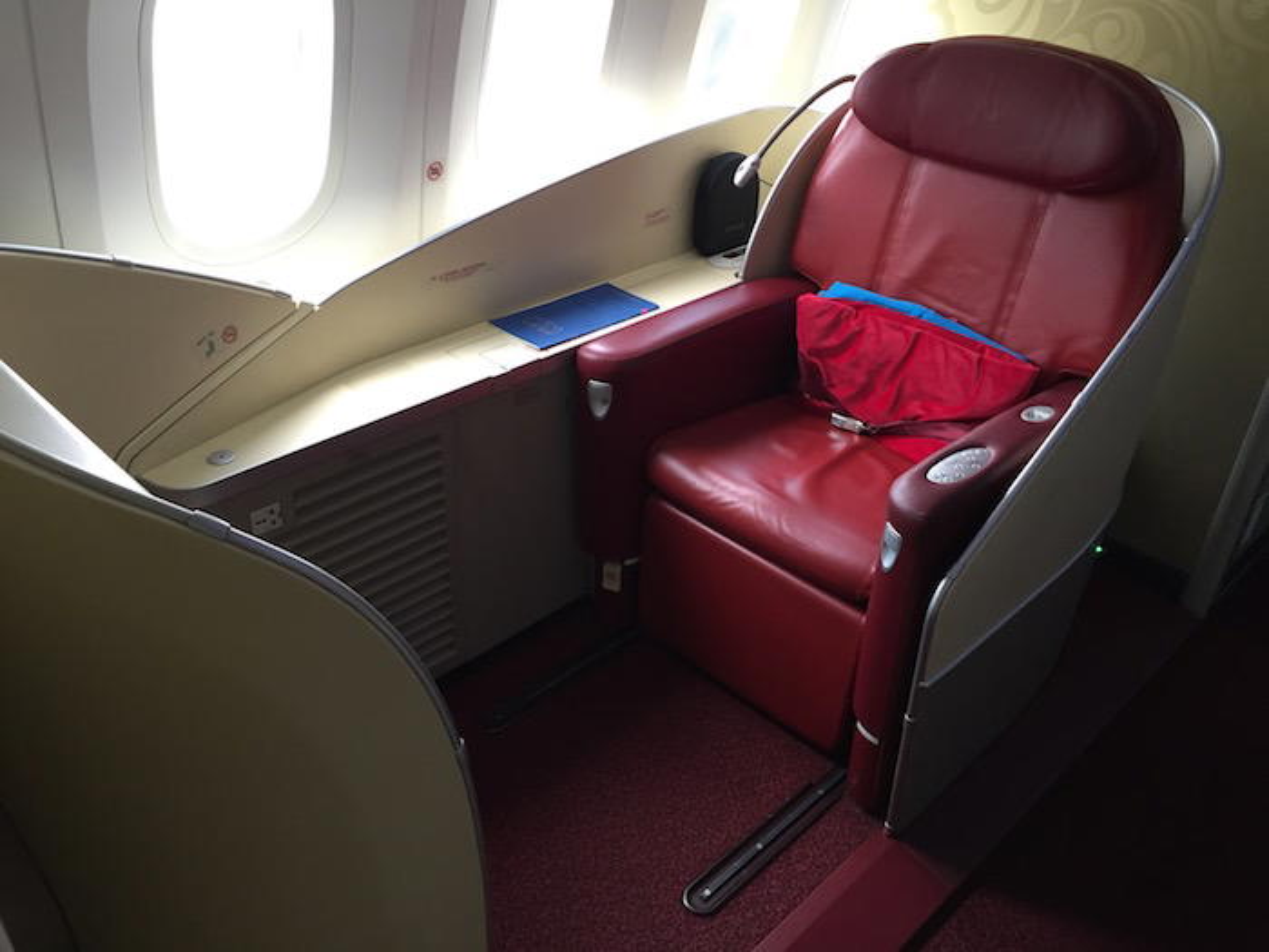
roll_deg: -2.5
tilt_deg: -32.0
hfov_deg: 61.7
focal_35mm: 29
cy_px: 476
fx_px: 1063
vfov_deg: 48.2
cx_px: 634
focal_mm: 4.15
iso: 64
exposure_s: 1/33
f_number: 2.2
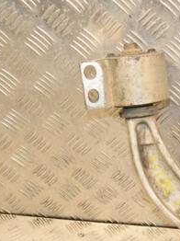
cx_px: 211
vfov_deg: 22.5
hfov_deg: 16.5
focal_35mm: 86
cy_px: 183
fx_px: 597
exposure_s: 1/200
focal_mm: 26
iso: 800
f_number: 7.1
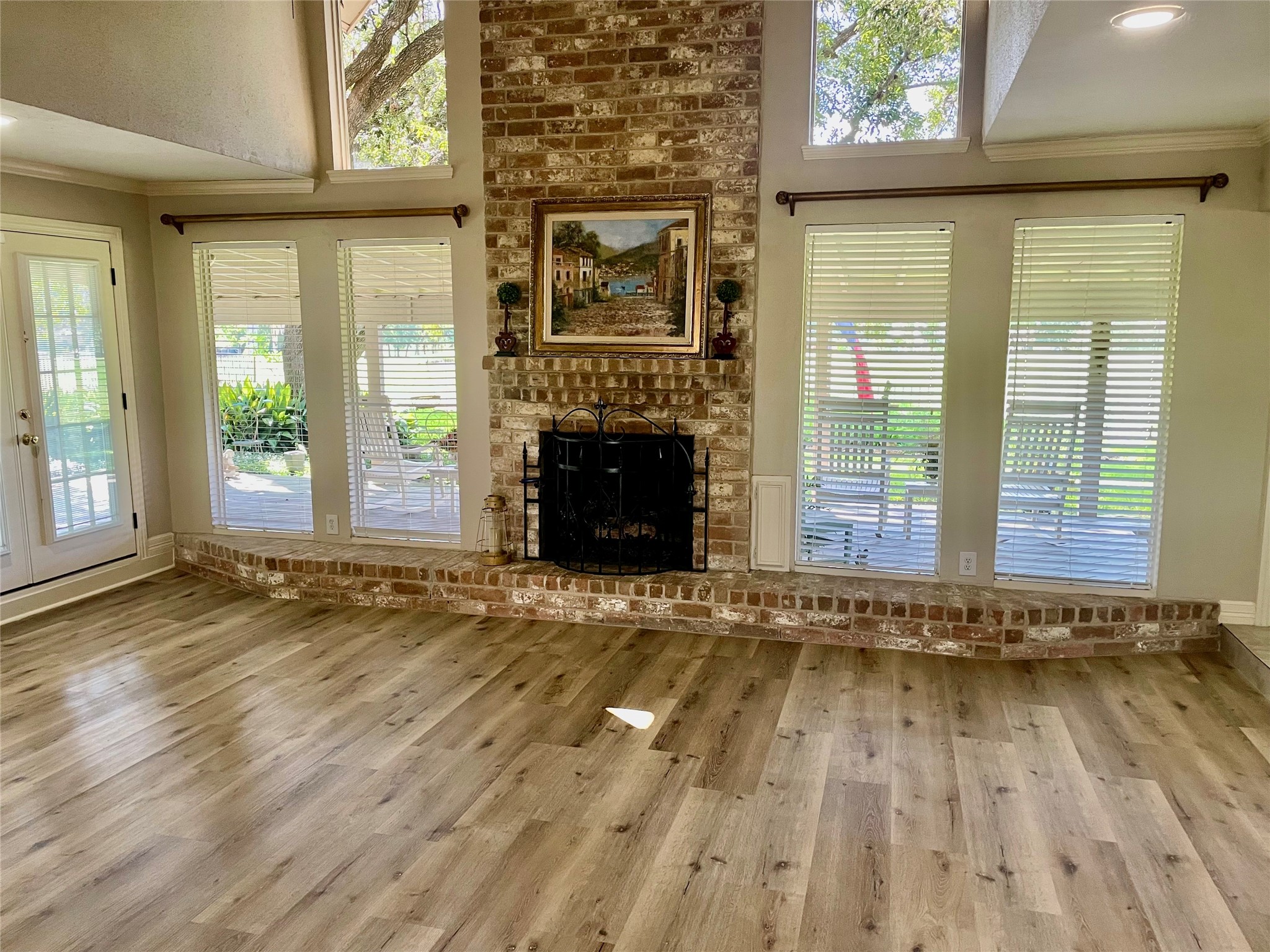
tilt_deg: -9.3
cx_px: 635
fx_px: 954
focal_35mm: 26
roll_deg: +0.3
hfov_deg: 67.3
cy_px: 476
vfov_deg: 53.1
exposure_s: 1/60
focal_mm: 4.2
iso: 200
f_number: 1.6
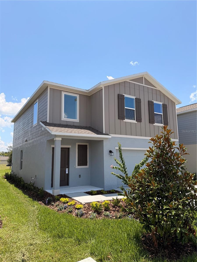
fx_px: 182
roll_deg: +0.0
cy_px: 131
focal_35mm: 24
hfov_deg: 56.8
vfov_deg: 71.6
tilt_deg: +10.5
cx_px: 98
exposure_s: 1/4405
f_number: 1.78
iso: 80
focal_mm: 6.76
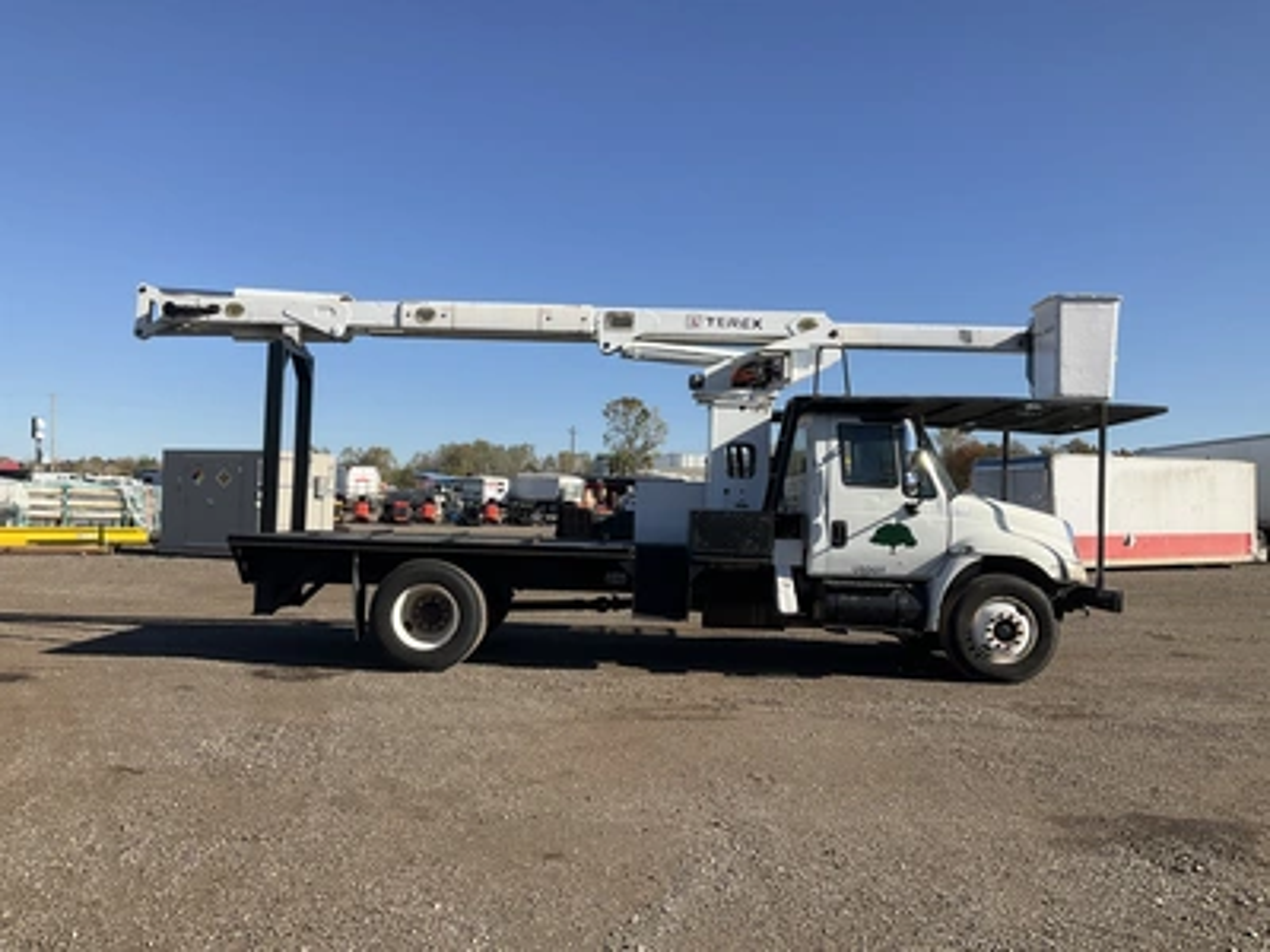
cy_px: 476
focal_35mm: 29
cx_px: 635
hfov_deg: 61.7
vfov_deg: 48.2
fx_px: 1064
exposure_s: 1/1912
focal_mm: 3
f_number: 1.8
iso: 25
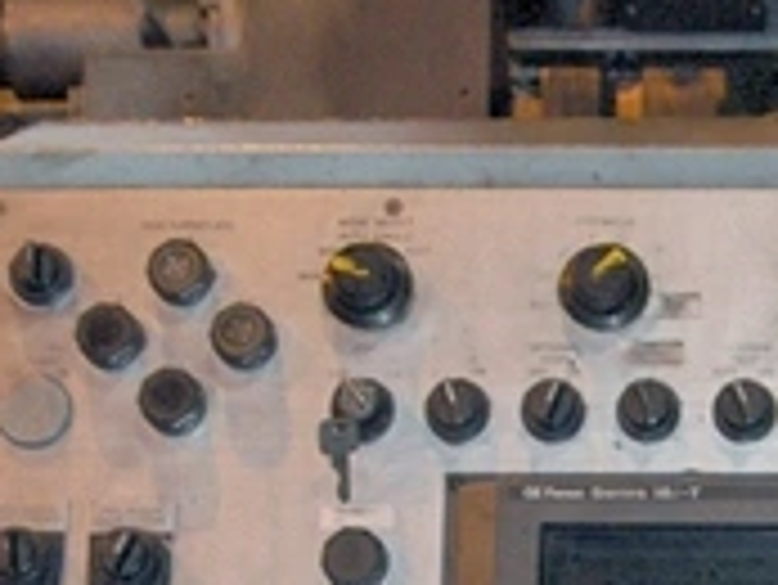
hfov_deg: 15.2
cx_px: 816
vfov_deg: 11.6
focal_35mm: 127
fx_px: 2856
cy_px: 587
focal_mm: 11.4
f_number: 3.2
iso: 100
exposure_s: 1/90
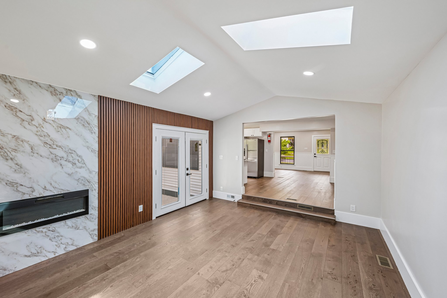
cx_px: 224
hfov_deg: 104.3
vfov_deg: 81.2
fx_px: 174
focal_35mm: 14
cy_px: 149
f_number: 8
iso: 160
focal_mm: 14
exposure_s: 1/15
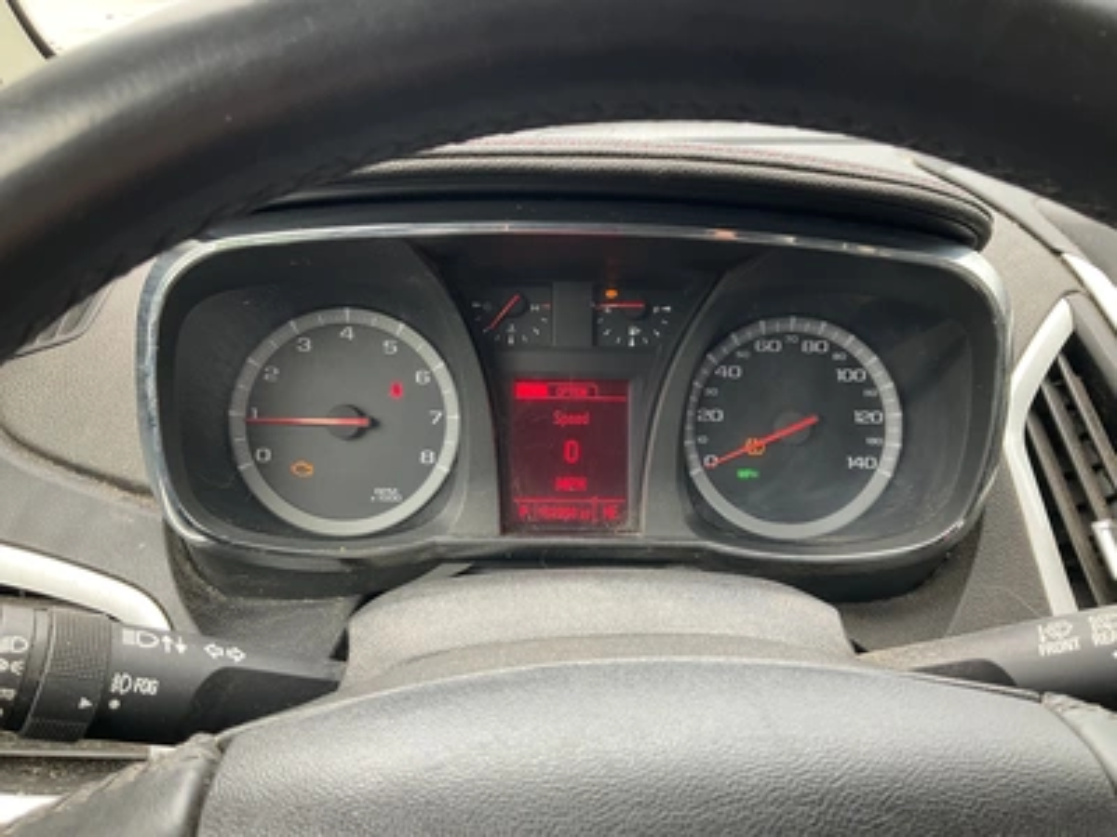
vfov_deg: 48.2
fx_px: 936
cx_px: 558
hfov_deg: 61.7
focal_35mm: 29
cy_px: 418
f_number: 1.8
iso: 50
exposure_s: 1/122
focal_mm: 3
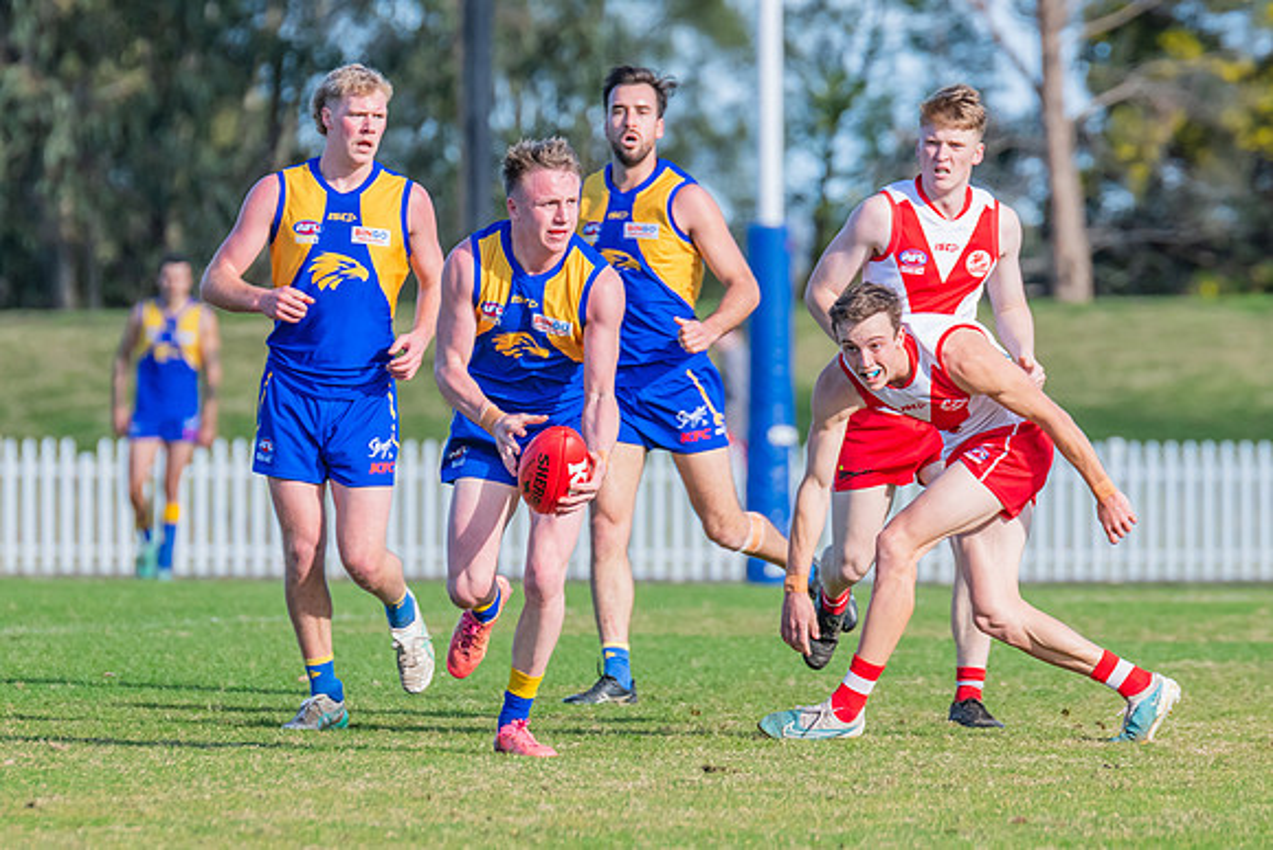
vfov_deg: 2.1
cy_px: 365
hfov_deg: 3.1
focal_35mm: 668
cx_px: 565
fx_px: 23639
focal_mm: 420
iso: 800
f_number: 8
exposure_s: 1/1250
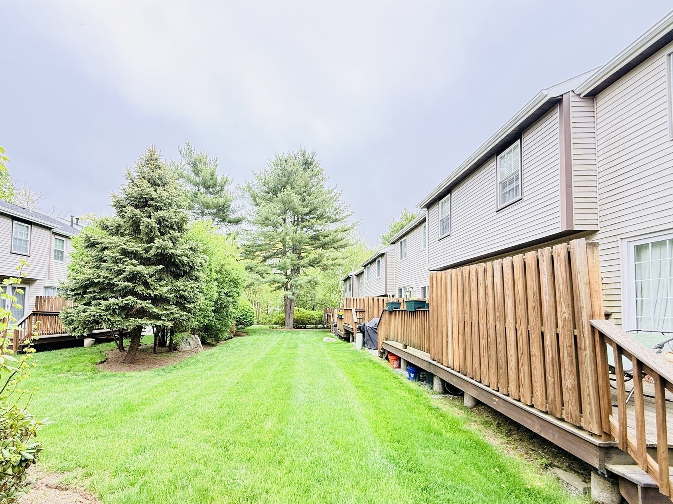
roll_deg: -1.3
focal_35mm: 17
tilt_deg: +2.8
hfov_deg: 90.3
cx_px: 282
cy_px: 293
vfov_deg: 74.2
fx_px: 330
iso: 80
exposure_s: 1/99
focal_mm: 2.22
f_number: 2.2
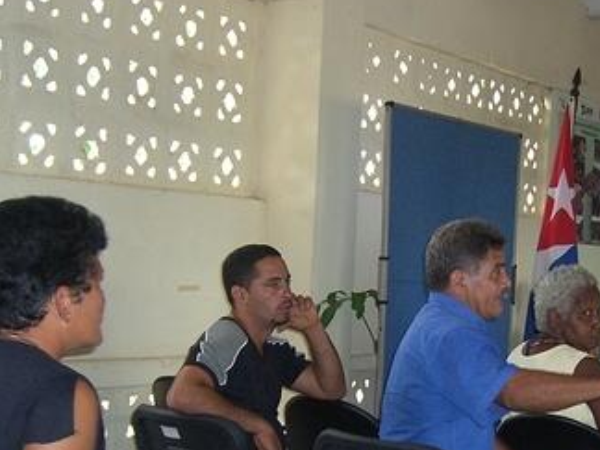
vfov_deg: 19.4
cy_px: 361
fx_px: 1300
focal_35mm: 75
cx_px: 411
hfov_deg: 25.8
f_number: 2.8
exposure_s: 1/60
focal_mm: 7.9
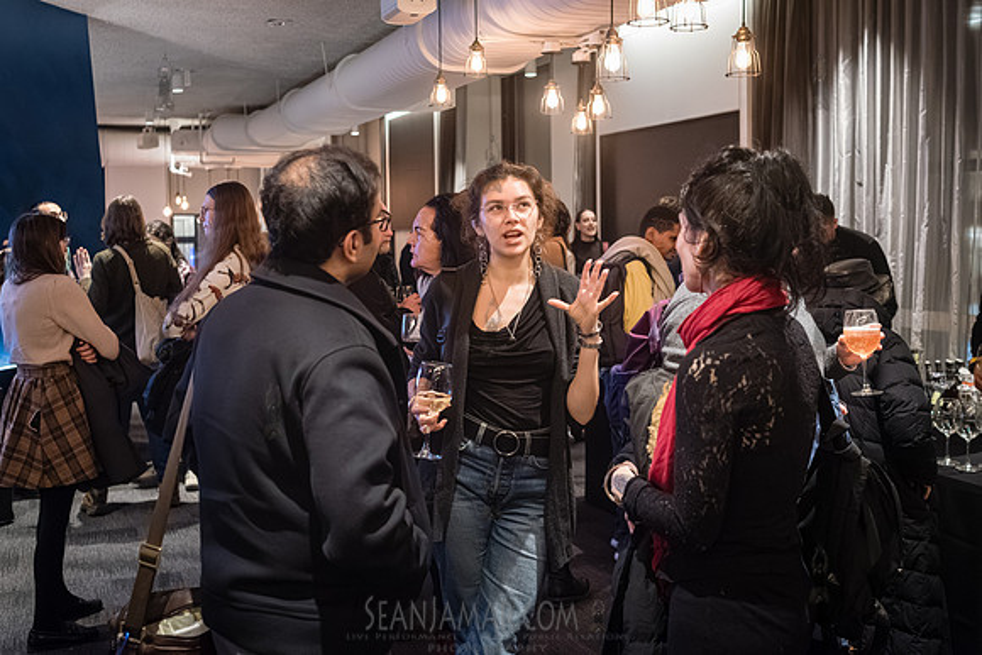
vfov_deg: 33.2
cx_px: 500
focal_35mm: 40
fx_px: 1098
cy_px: 280
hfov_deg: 48.2
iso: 8000
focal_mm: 35
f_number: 4
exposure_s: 1/200
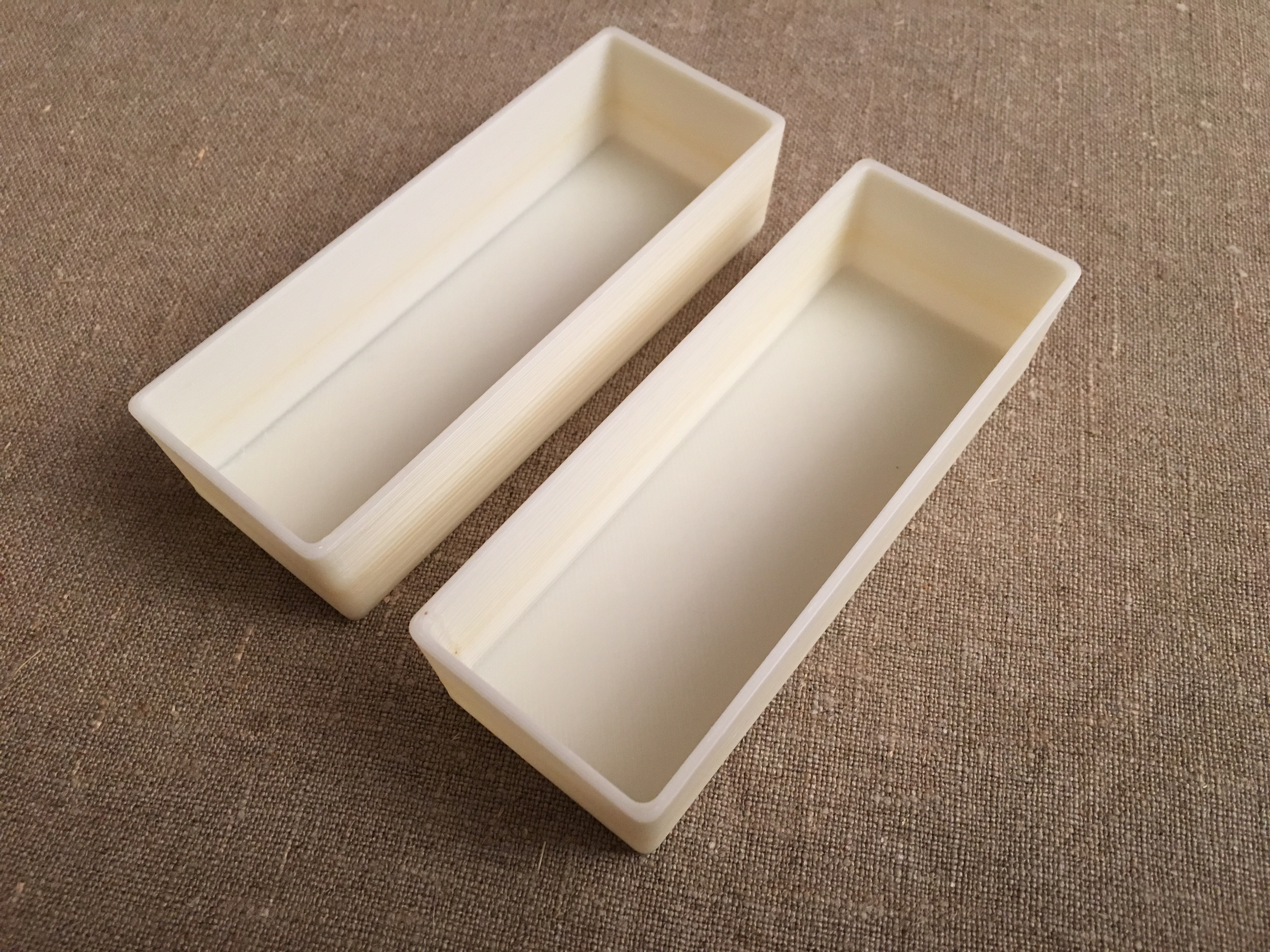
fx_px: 1064
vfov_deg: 48.2
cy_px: 476
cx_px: 635
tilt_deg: -60.3
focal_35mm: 29
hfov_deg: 61.7
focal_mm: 4.15
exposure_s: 1/33
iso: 160
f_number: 2.2
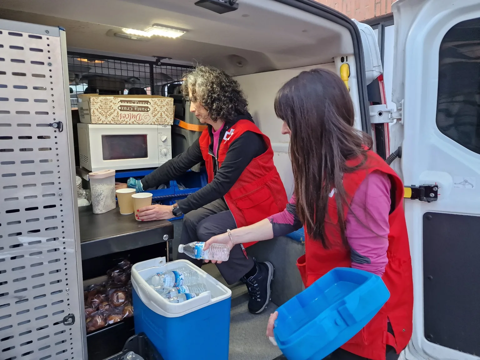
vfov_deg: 58.9
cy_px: 180
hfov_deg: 73.9
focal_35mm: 23
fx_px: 319
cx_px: 240
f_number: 1.8
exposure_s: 1/100
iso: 160
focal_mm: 6.4
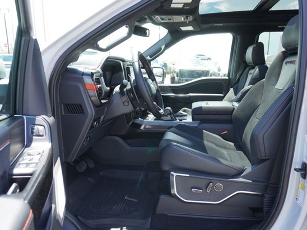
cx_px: 164
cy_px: 116
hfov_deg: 65.3
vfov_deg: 51.4
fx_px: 239
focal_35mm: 27
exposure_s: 1/80
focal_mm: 16
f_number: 4.5
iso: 100
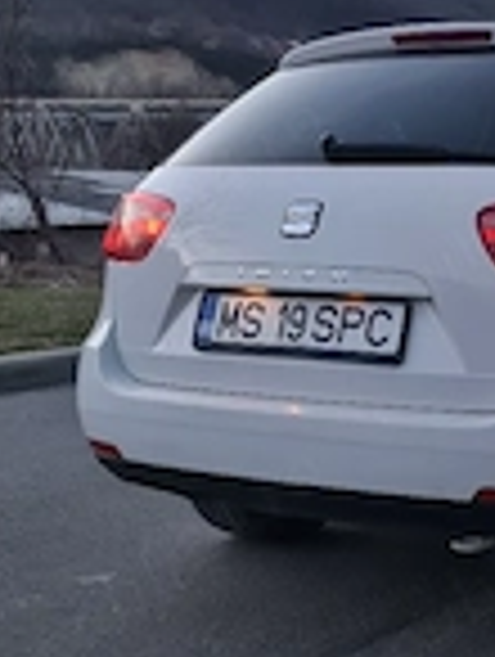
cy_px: 266
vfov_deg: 27.3
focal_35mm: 71
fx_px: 1350
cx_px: 616
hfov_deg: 19.4
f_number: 1.8
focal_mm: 5.4
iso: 64
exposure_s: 1/100
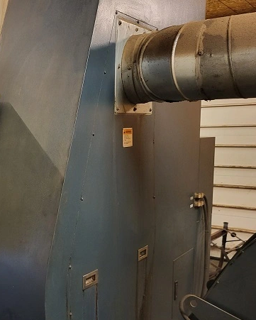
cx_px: -15
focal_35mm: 45
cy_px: 184
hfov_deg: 30.4
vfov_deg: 41.0
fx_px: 426
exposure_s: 1/40
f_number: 1.8
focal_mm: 5.4
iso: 250
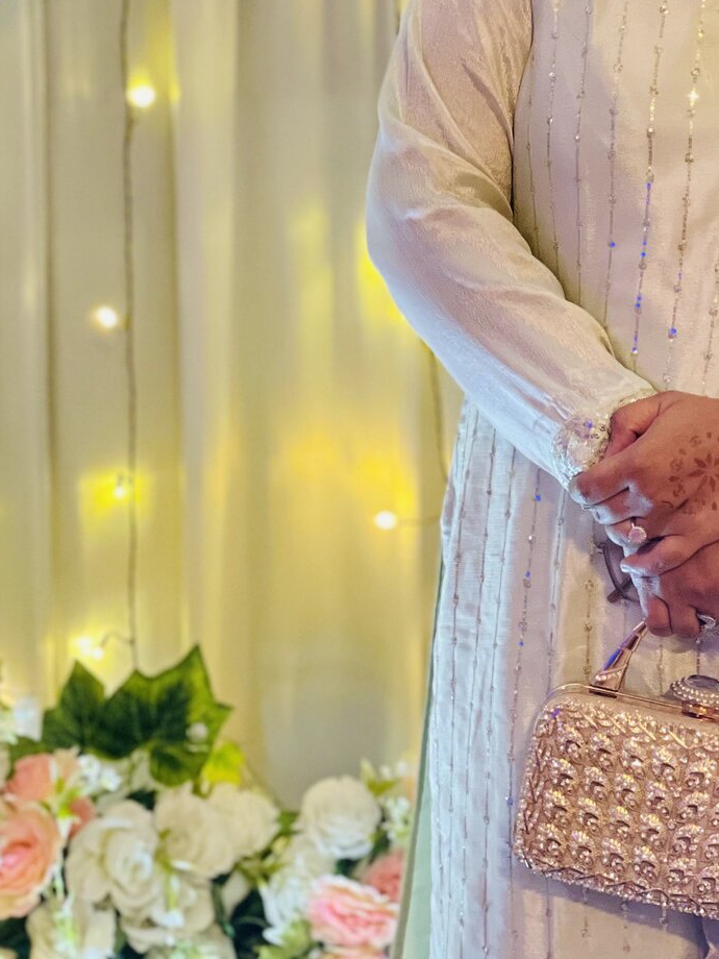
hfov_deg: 12.8
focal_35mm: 114
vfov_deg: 17.0
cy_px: 75
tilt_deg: -8.9
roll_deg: +0.4
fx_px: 3157
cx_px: 727
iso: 250
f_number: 2
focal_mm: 6
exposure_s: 1/100
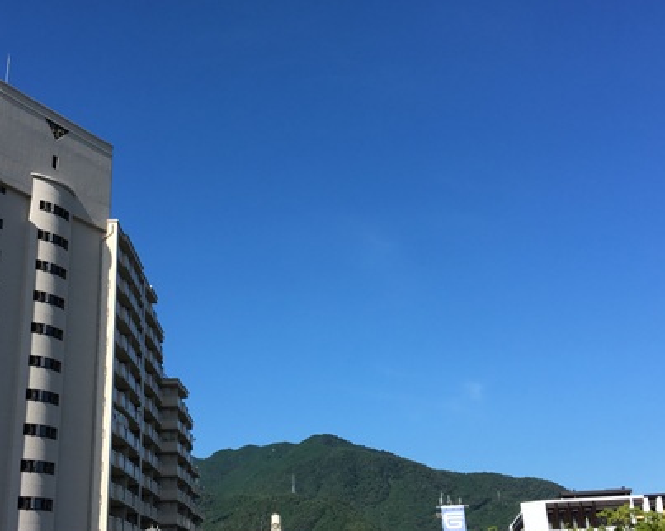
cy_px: 236
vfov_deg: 33.4
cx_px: 284
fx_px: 885
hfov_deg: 41.1
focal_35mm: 45
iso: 25
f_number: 2.2
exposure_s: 1/1603
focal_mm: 4.15
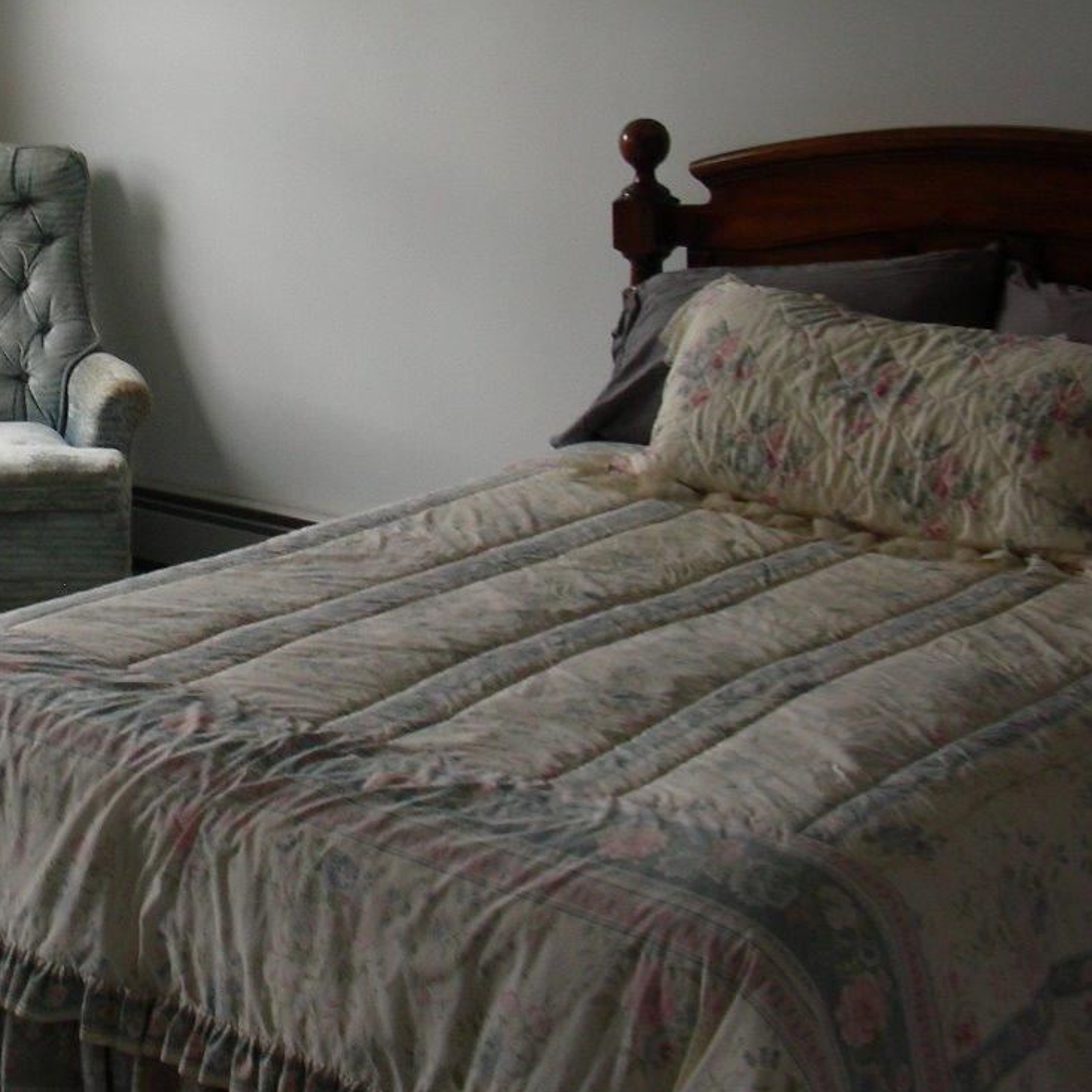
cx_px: 188
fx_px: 2356
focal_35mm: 66
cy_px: 374
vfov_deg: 26.0
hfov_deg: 25.6
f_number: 3.5
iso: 50
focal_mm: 6.3
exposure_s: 1/36.8
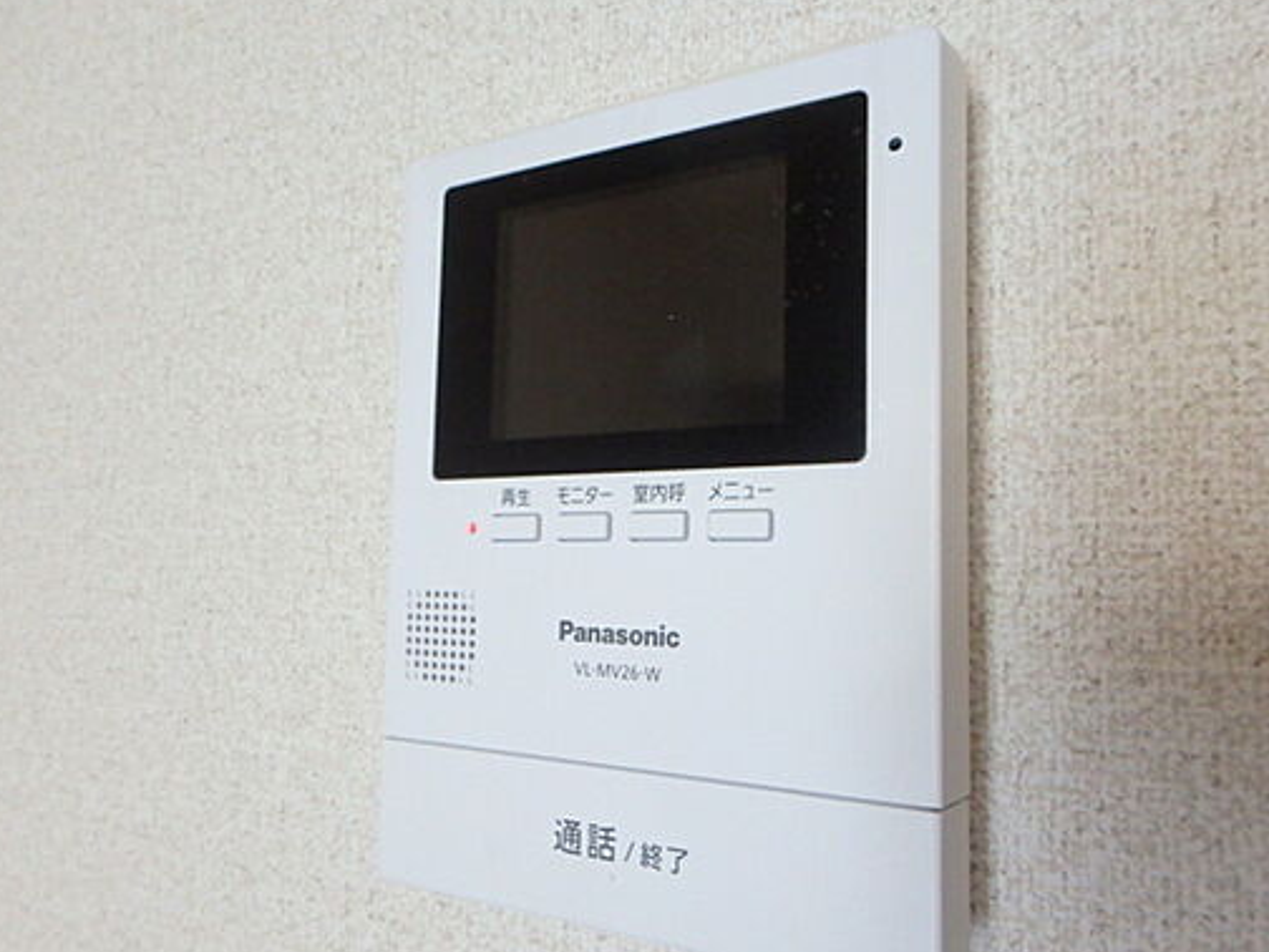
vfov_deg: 54.8
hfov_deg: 69.4
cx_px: 657
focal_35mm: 25
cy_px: 511
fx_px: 916
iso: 800
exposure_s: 1/30
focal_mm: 3.7
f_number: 3.5
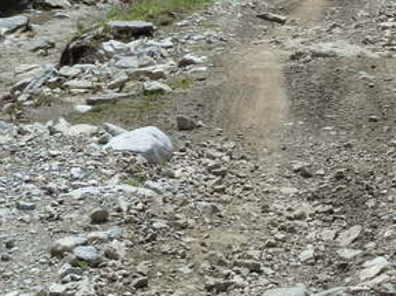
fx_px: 1108
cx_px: 260
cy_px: 69
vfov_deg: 15.1
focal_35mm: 97
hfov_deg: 20.2
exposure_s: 1/800
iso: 125
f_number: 5.1
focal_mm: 10
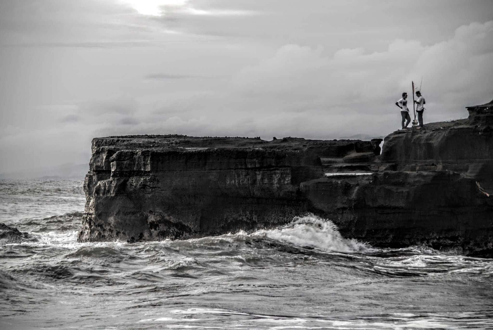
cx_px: 246
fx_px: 2468
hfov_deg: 11.4
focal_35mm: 180
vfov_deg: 7.7
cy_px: 165
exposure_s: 1/60
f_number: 6.3
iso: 100
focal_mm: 120
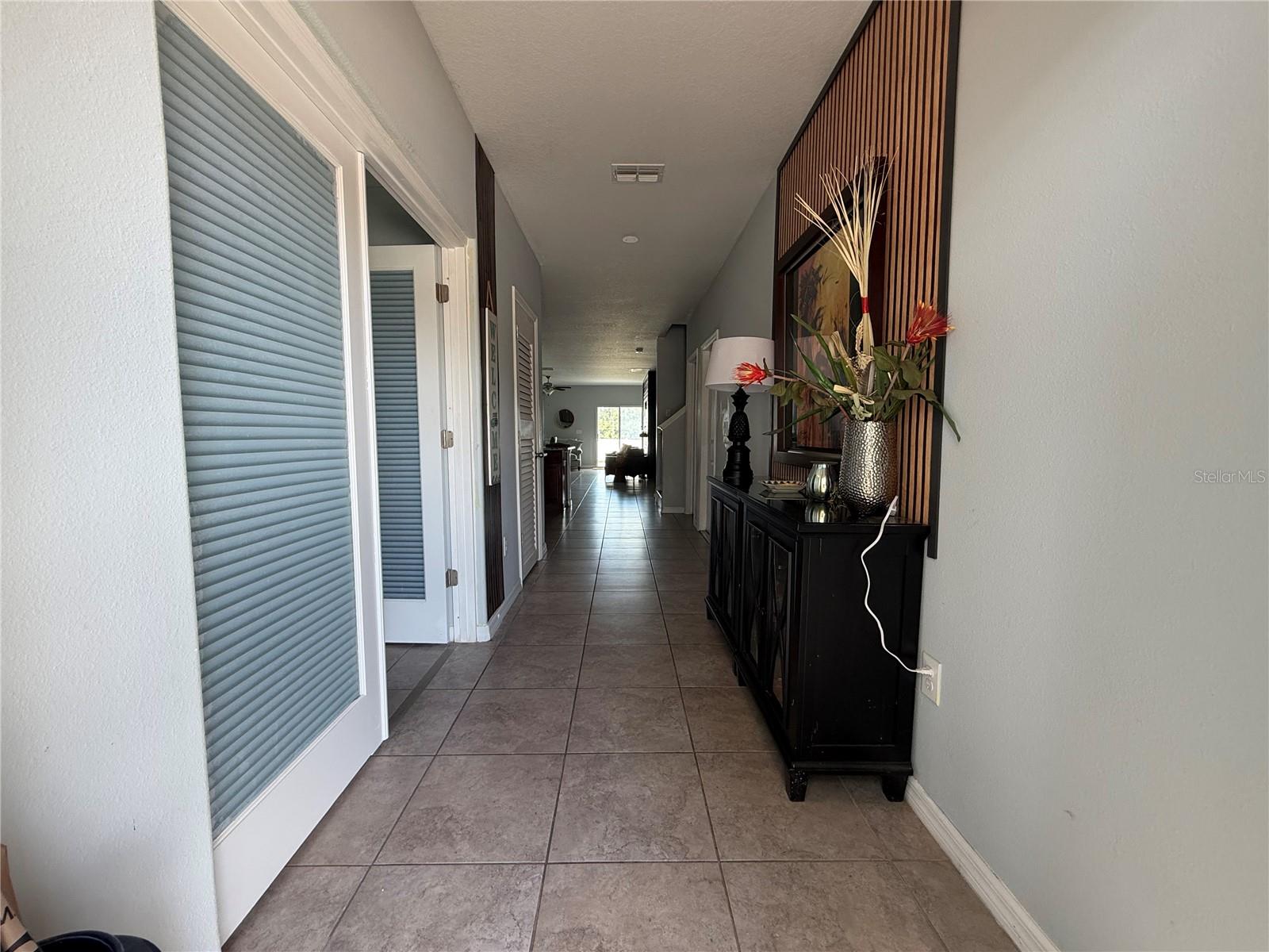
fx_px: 513
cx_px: 634
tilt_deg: -4.8
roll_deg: -0.7
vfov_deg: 85.7
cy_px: 476
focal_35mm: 14
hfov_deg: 102.1
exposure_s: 1/120
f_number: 2.2
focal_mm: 2.22
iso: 125
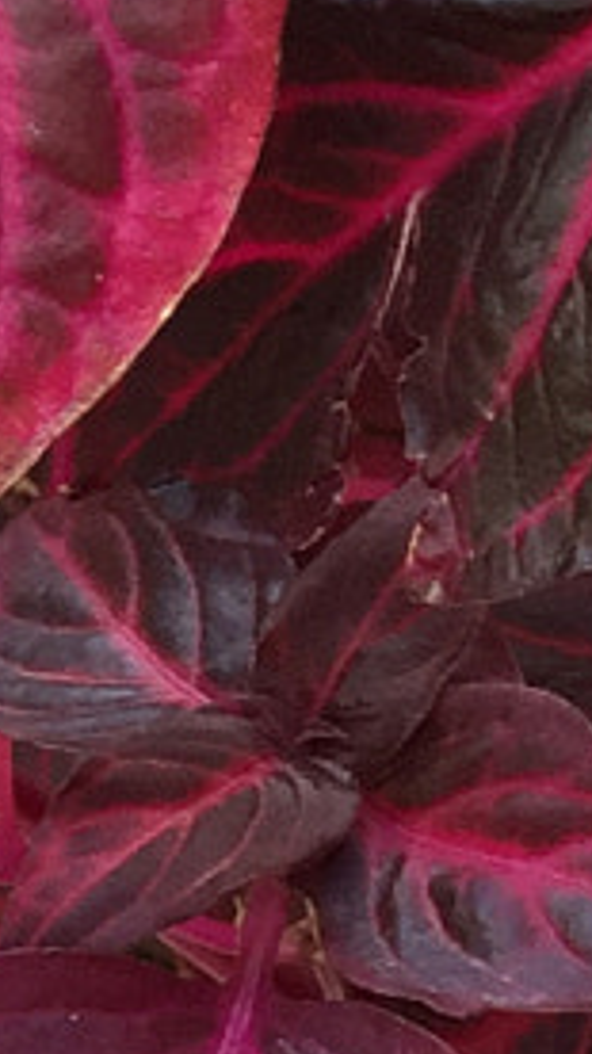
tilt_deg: -74.2
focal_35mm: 183
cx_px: -852
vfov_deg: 10.2
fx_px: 5113
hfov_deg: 6.3
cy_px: 2536
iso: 50
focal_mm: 4.15
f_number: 2.2
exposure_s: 1/100
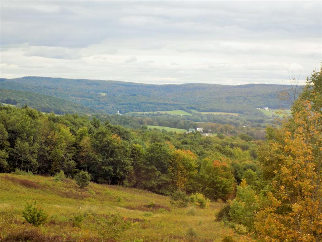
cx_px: 161
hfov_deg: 22.8
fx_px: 800
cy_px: 121
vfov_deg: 17.2
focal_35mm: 86
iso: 80
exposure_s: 1/200
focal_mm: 15.3
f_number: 4.4
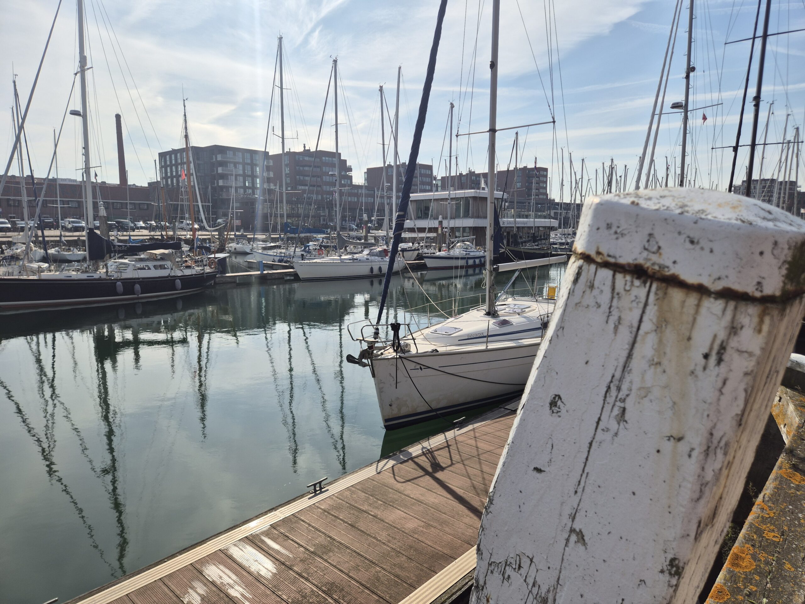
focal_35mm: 23
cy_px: 302
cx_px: 402
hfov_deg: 73.9
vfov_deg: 58.9
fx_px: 535
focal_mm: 5.4
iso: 25
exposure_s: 1/3672
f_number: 1.8
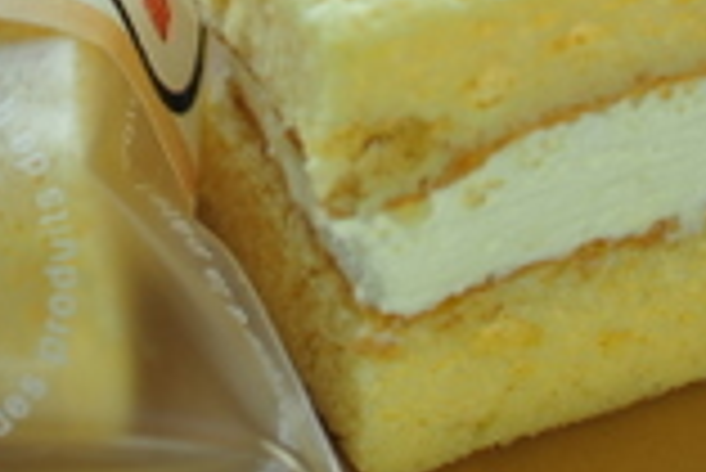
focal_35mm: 412
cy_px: -101
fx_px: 8087
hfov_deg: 5.0
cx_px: 364
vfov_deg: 3.3
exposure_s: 1/60
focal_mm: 90
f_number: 5.6
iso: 200
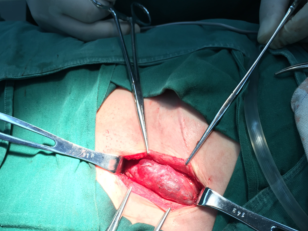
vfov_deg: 37.6
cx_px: 147
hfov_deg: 49.0
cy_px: 134
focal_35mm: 38
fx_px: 338
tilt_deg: -51.9
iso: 32
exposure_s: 1/50
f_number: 2.2
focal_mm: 4.15
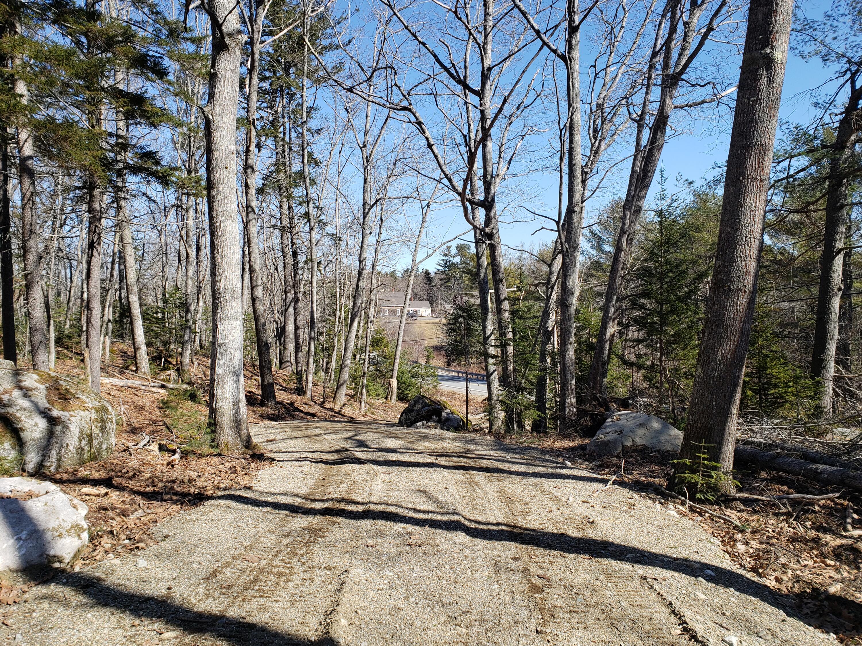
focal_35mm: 26
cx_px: 431
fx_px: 647
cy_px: 323
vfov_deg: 53.1
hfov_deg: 67.3
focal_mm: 4.3
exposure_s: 1/838
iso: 50
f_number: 2.4
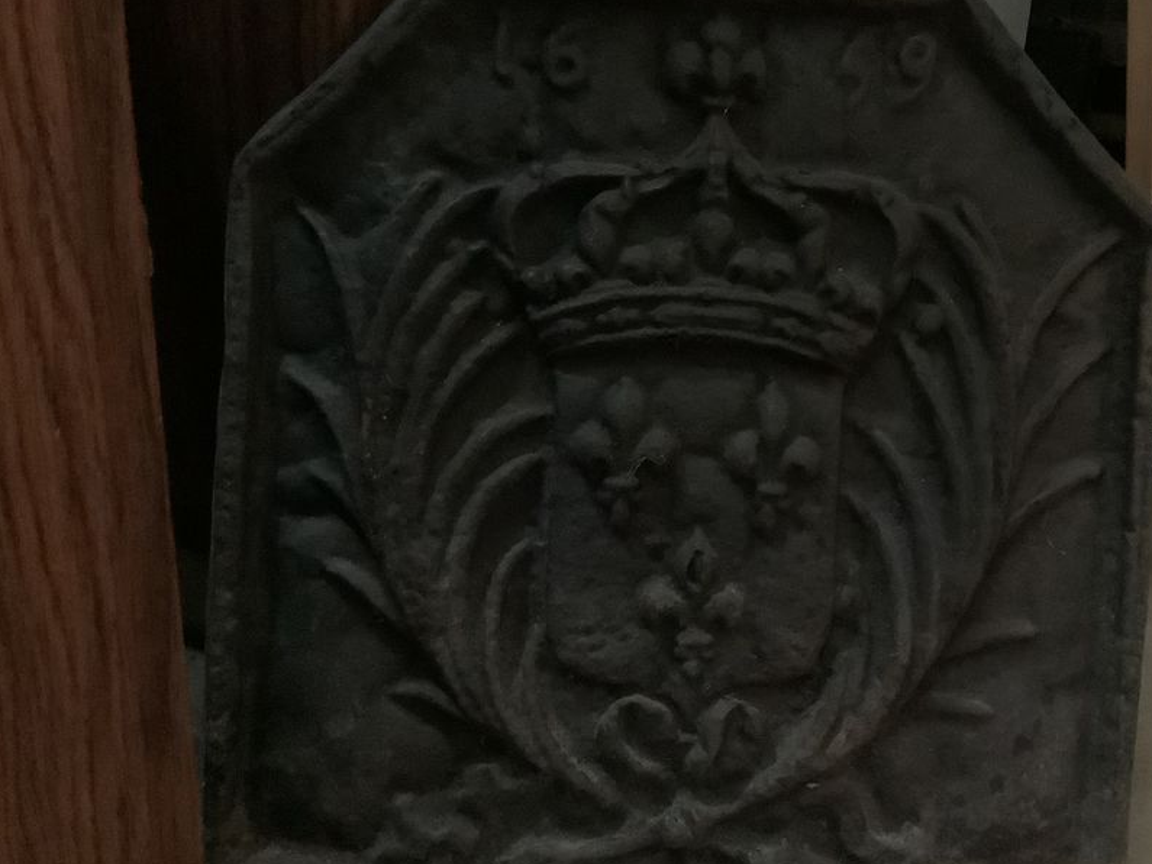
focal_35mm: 39
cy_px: 419
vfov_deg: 36.8
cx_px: 714
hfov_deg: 47.5
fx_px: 1298
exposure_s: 1/17
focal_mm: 3.3
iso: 800
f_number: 2.4
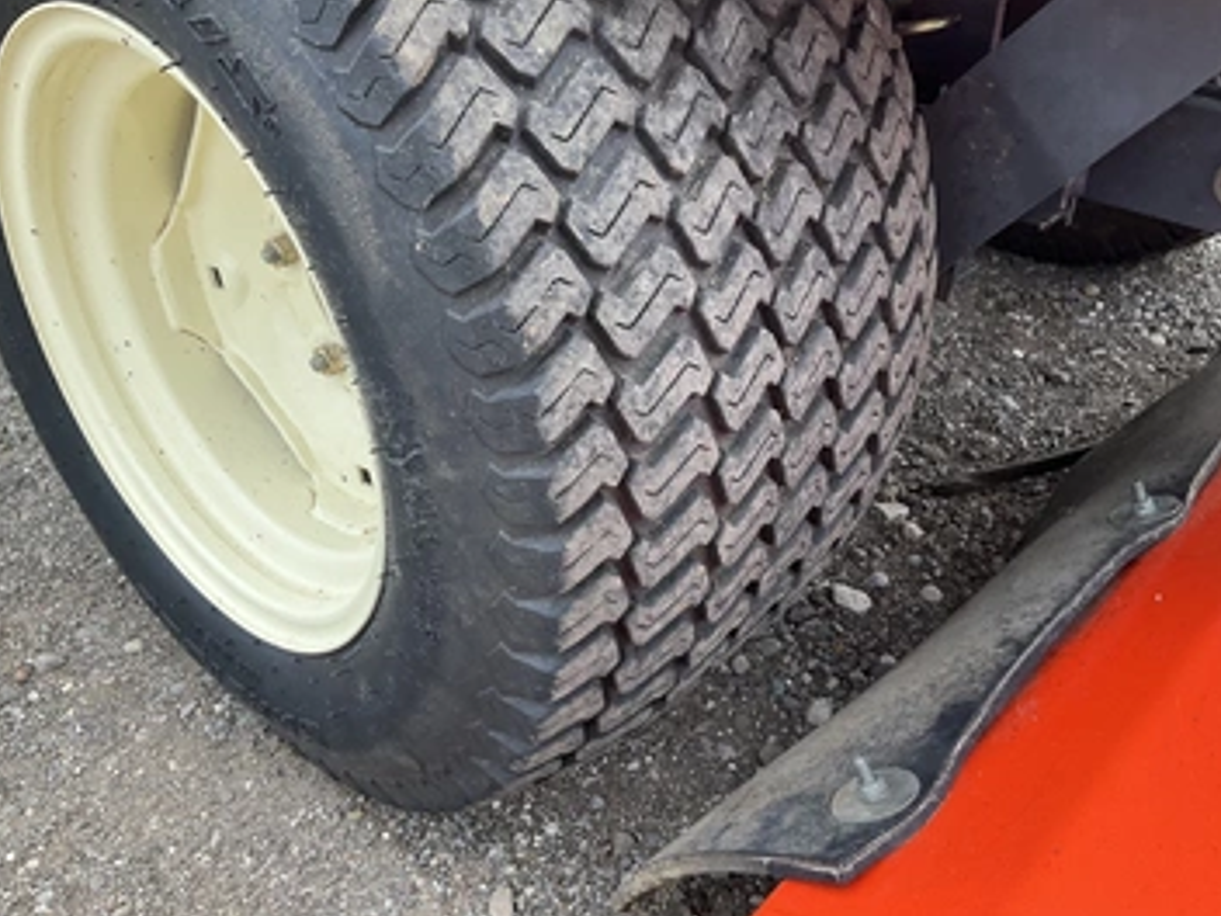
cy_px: 458
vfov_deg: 42.9
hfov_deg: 55.3
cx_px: 621
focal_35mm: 33
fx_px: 1164
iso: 20
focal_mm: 3
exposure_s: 1/218
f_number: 1.8
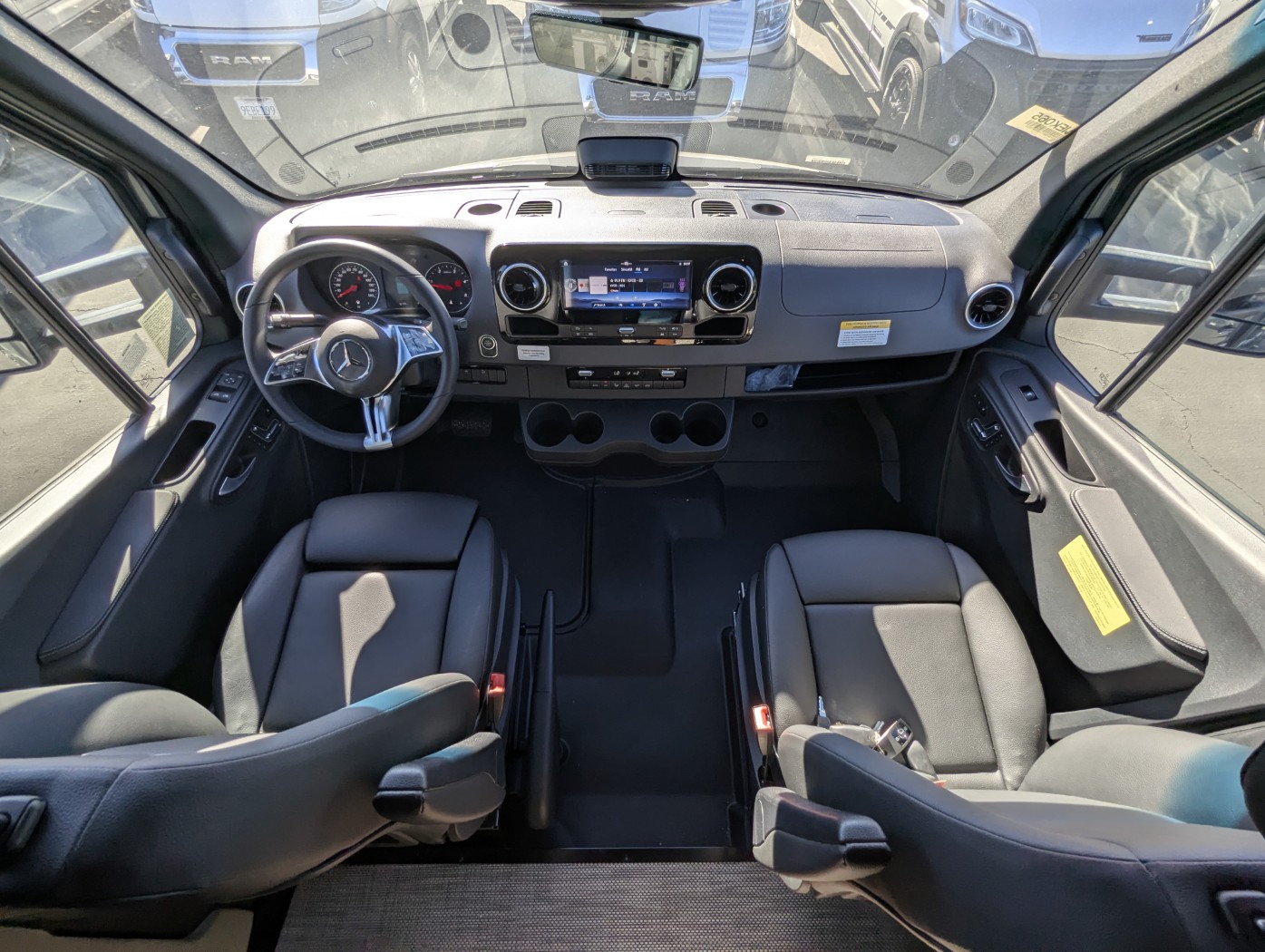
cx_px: 632
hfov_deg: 94.4
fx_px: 585
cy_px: 476
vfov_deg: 78.2
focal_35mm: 16
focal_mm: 2.35
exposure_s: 1/302
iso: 36
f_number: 2.2
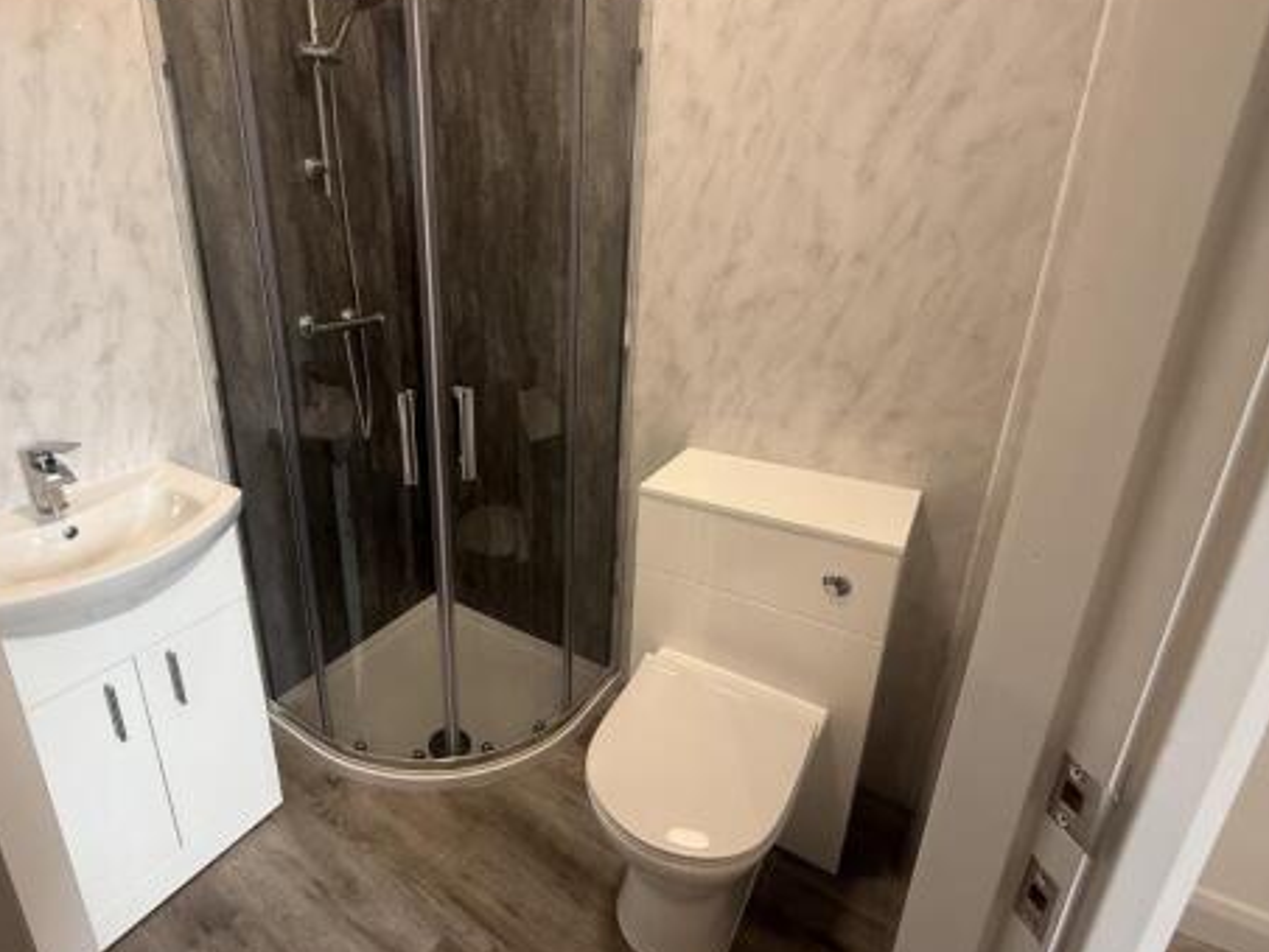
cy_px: 435
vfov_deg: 71.5
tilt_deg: -18.5
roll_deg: +1.4
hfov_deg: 85.9
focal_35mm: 18
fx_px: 660
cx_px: 472
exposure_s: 1/99
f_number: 2.2
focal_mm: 2.22
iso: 200
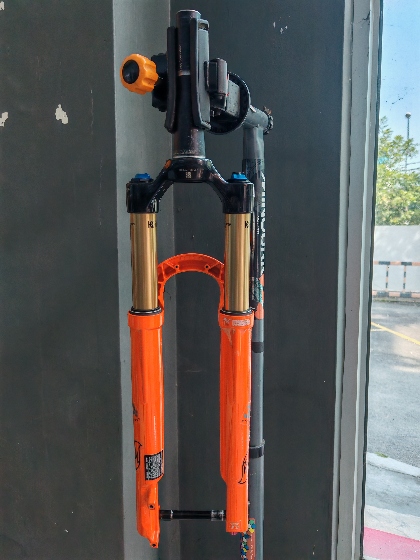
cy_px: 280
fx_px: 437
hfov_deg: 51.4
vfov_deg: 65.3
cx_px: 210
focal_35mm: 27
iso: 100
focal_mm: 6.67
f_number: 1.9
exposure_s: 1/100
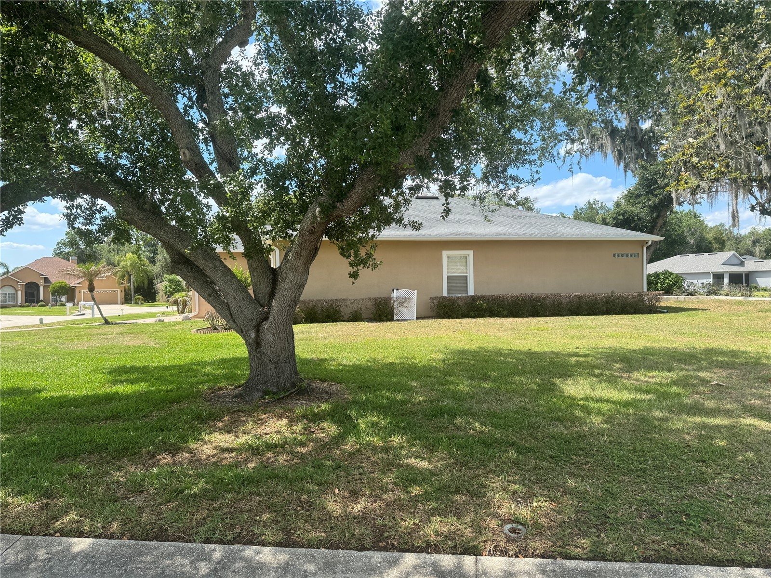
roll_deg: +0.7
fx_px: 535
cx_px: 386
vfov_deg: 56.8
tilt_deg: -0.7
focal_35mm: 24
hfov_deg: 71.6
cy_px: 289
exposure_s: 1/2174
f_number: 1.78
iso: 80
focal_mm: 6.76
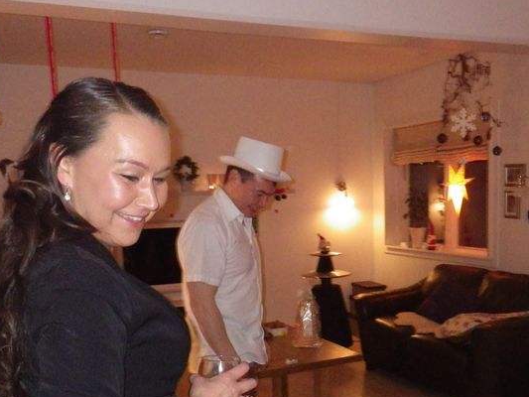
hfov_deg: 44.5
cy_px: 296
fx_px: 642
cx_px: 323
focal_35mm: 42
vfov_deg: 33.7
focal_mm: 5
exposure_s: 1/45
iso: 1600
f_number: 3.5
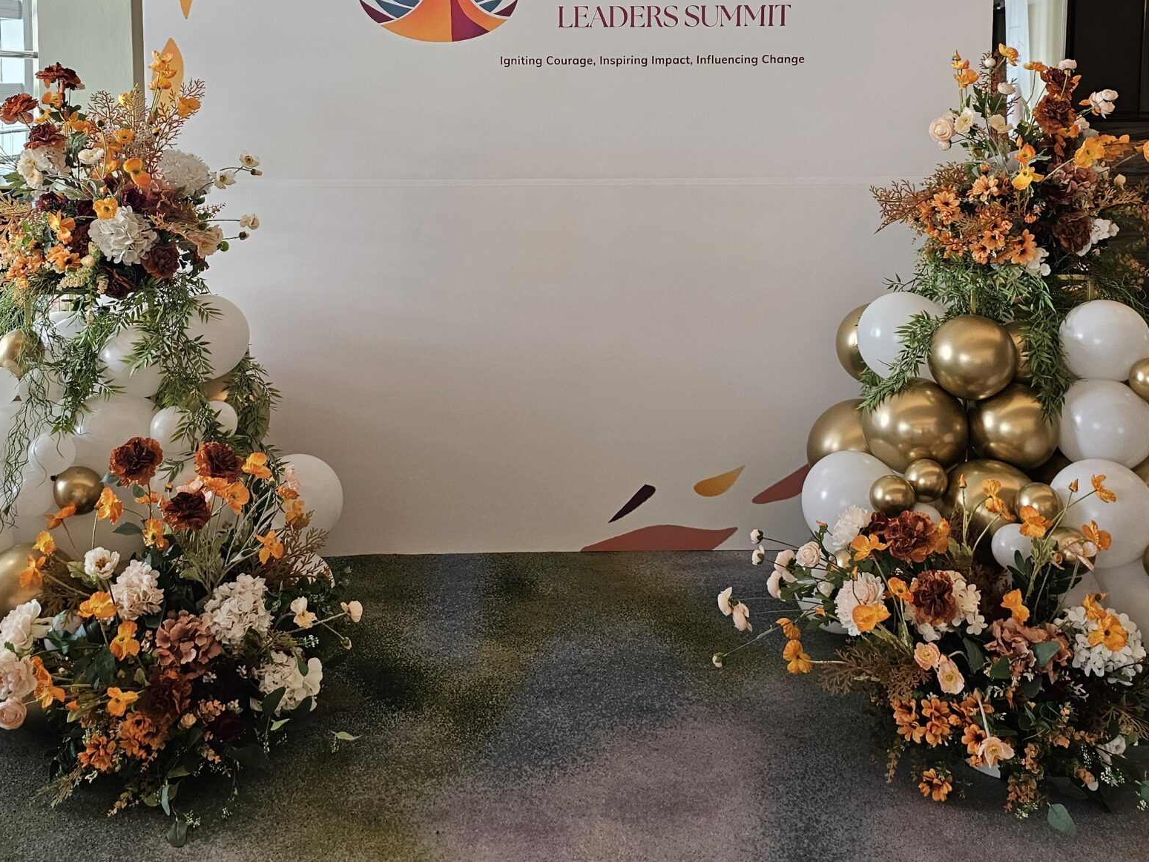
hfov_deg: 49.0
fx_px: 1261
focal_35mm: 38
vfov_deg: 36.5
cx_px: 567
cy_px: 183
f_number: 1.7
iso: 160
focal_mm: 6.3
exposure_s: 1/100
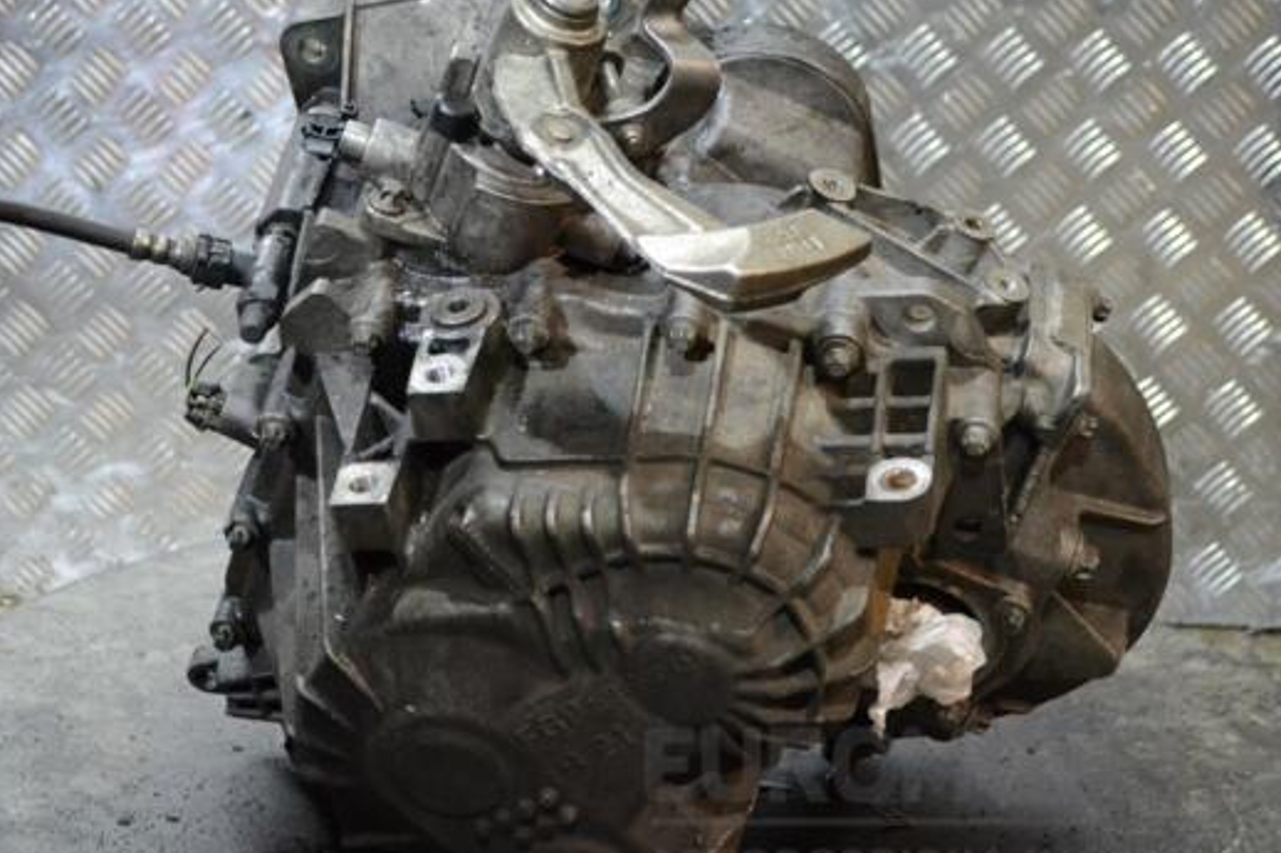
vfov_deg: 20.6
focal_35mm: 66
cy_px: 435
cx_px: 598
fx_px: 2348
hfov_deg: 30.5
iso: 2500
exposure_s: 1/30
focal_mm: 38
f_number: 5
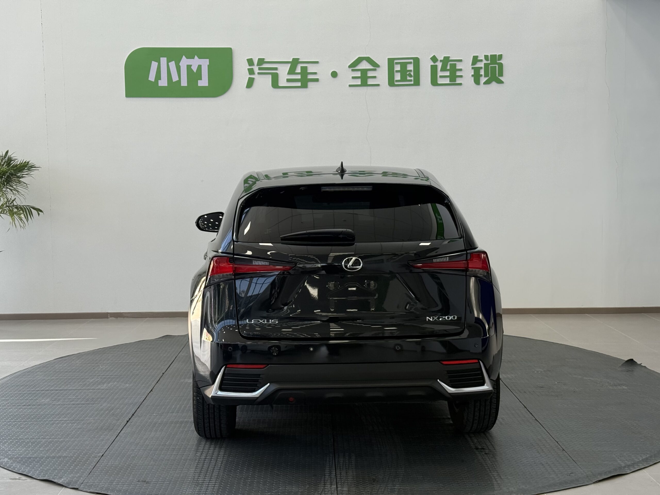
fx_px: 915
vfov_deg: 30.3
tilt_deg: -5.3
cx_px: 330
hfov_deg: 39.7
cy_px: 248
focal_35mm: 48
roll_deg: -0.3
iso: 100
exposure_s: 1/235
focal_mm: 6.76
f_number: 1.78
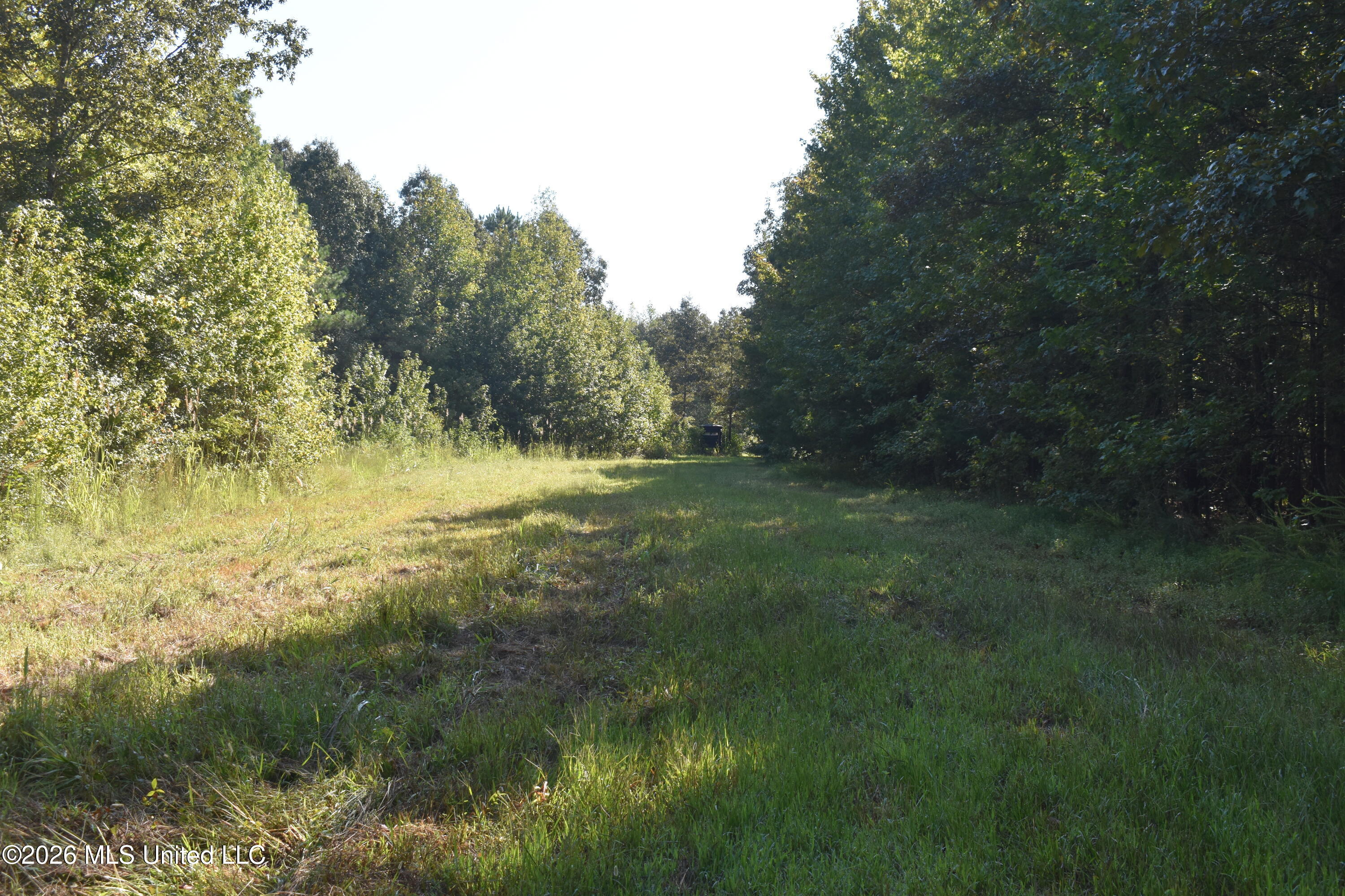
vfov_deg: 34.2
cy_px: 448
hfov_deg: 49.6
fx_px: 1457
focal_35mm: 39
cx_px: 672
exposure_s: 1/250
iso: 200
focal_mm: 26
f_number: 8
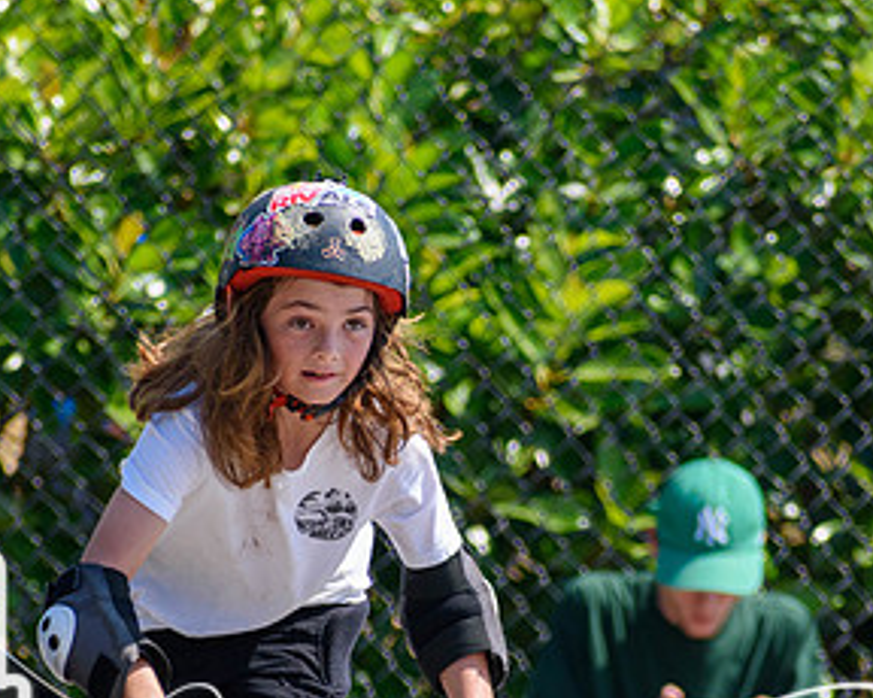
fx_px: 21999
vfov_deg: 1.8
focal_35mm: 852
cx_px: 497
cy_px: 566
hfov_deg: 2.3
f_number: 6.3
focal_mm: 300
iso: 400
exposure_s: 1/1000
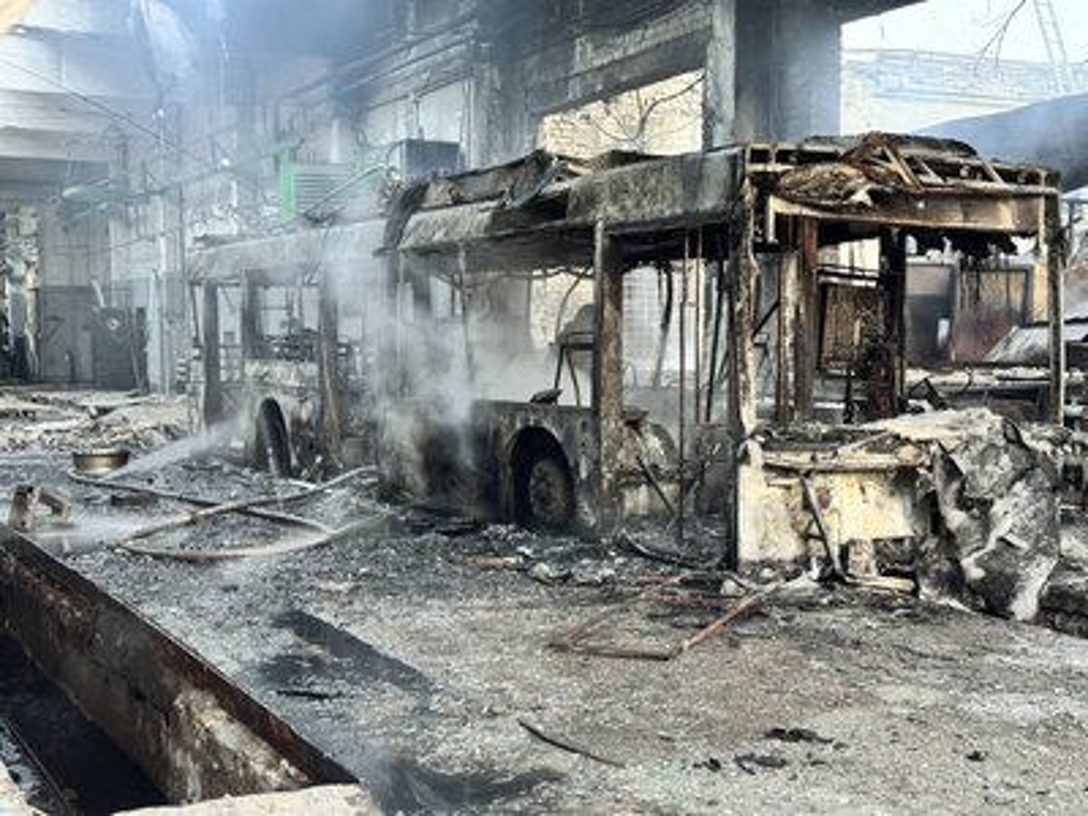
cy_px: 408
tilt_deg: -2.6
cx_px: 544
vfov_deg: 30.3
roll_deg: +0.5
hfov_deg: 39.7
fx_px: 1509
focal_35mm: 48
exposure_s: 1/30
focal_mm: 6.76
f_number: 1.78
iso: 640
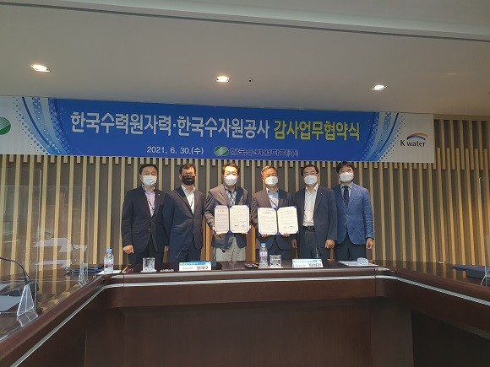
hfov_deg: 67.3
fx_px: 368
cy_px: 184
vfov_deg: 53.1
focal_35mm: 26
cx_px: 245
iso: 160
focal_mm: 4.3
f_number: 2.4
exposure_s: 1/60
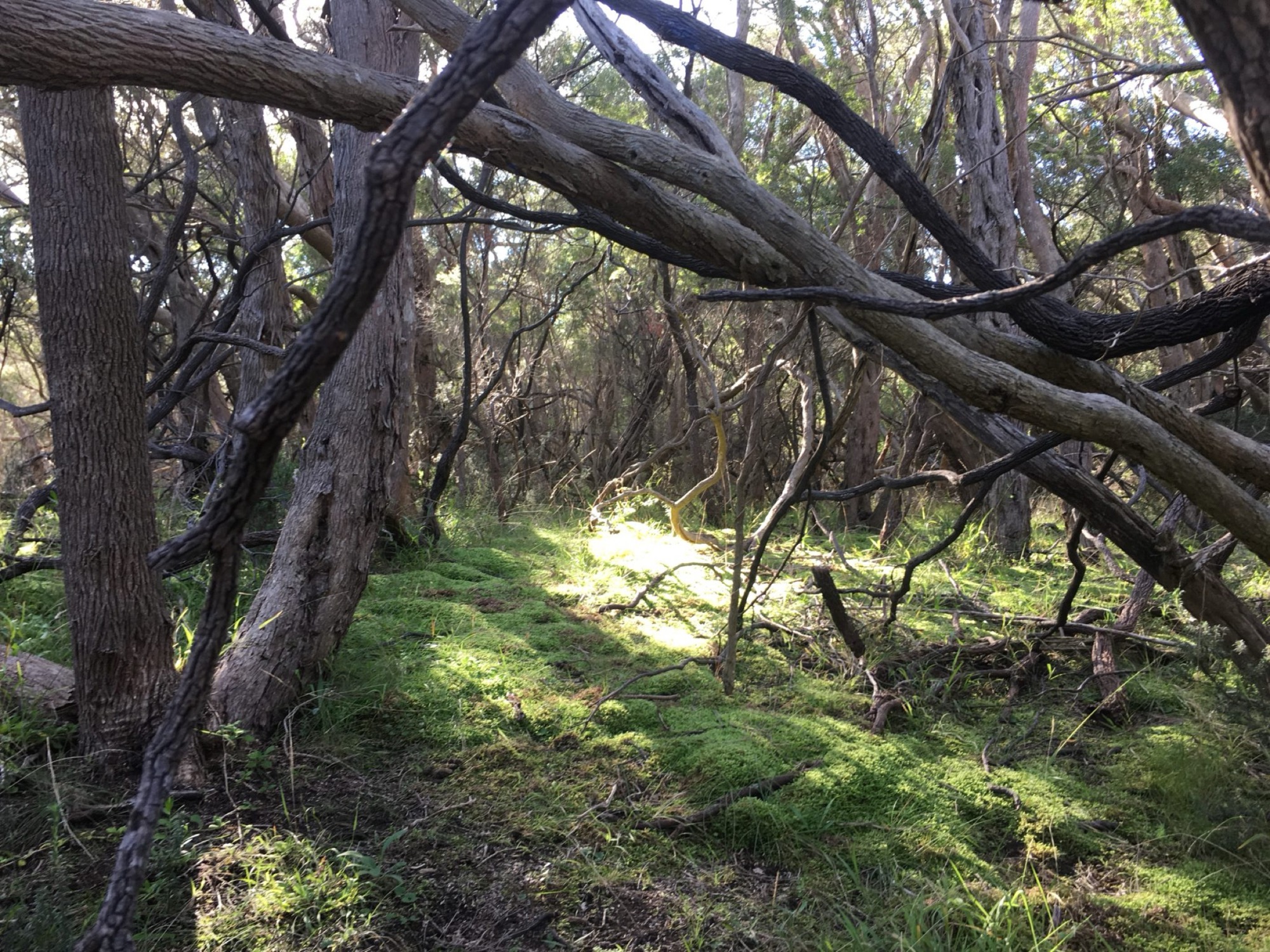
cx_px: 635
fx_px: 1064
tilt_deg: -0.2
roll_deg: -0.6
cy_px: 476
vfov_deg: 48.2
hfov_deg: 61.7
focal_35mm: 29
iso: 32
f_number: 2.2
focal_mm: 4.15
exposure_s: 1/50
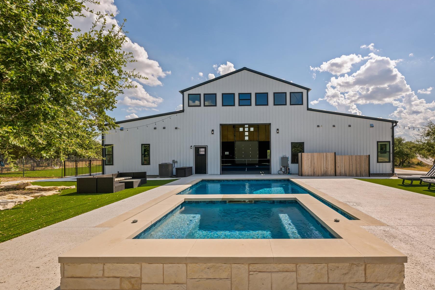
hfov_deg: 96.3
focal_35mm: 16
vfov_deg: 73.7
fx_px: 193
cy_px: 151
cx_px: 243
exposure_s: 1/2500
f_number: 8
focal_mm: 14
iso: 400
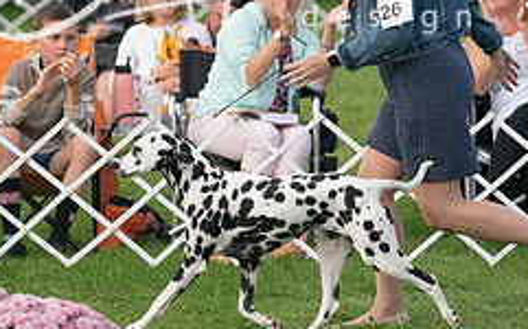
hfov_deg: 6.1
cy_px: 72
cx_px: 241
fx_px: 4944
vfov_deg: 3.8
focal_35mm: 344
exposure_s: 1/3200
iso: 500
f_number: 3.5
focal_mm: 140
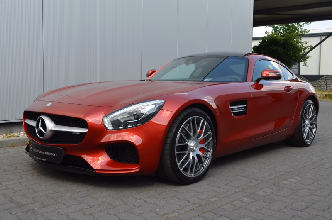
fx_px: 359
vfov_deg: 34.1
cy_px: 110
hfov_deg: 49.6
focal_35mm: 39
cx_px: 166
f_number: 10
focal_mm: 26
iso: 200
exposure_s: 1/60
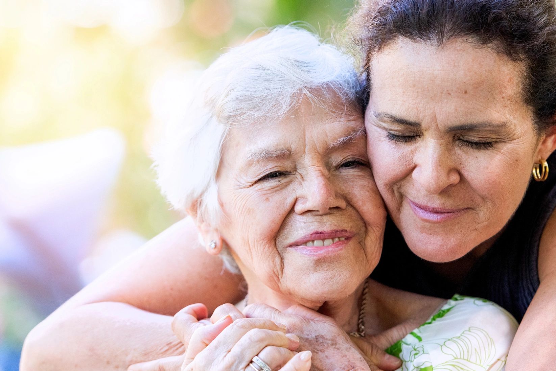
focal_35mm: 174
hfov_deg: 11.8
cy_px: 180
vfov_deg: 7.9
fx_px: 2688
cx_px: 353
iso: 1600
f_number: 3.5
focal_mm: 135
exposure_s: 1/400
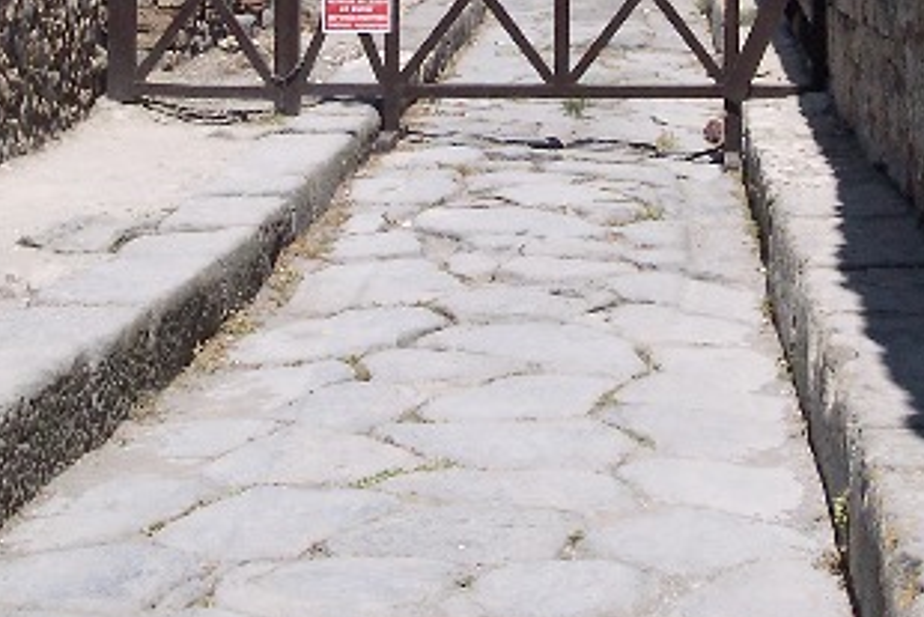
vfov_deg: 12.9
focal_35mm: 102
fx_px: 2619
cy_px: -215
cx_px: 513
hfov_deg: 20.0
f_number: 4.8
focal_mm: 8
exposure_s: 1/700
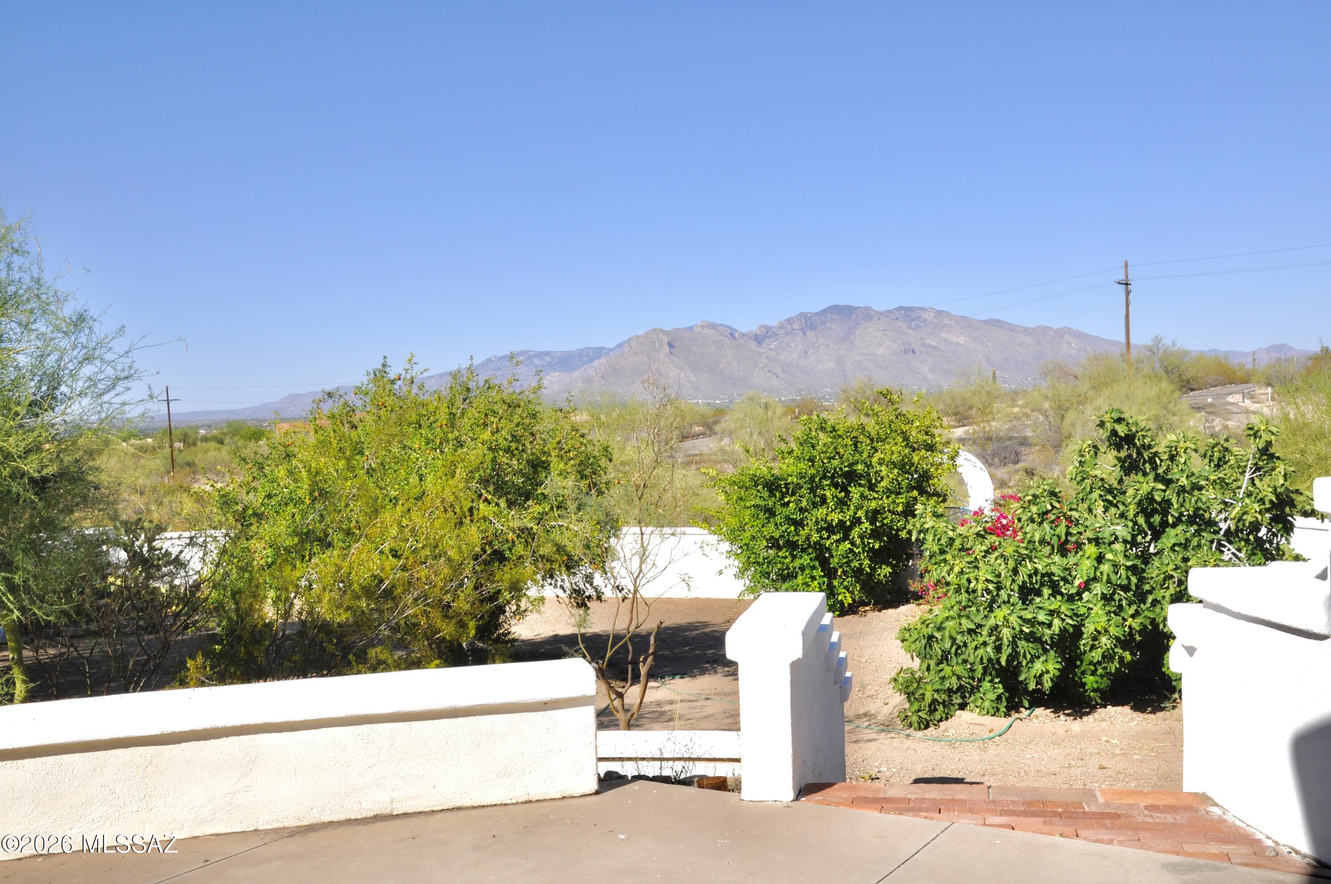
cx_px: 666
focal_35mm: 36
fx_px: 1329
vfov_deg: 36.8
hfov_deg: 53.2
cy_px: 442
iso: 200
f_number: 14
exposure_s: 1/200
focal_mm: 24
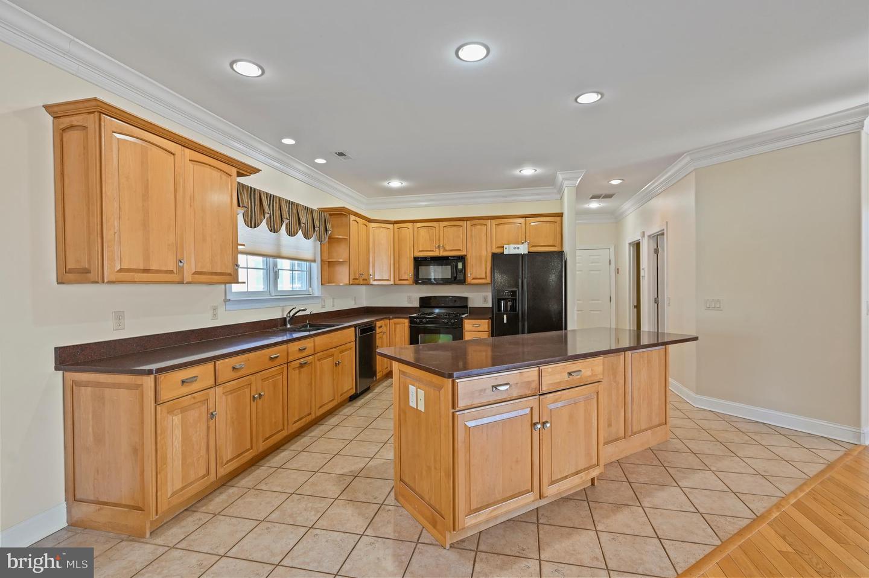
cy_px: 289
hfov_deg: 95.0
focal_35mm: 16
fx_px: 398
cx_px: 434
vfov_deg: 72.0
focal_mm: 16.5
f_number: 5
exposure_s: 1/15
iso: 200
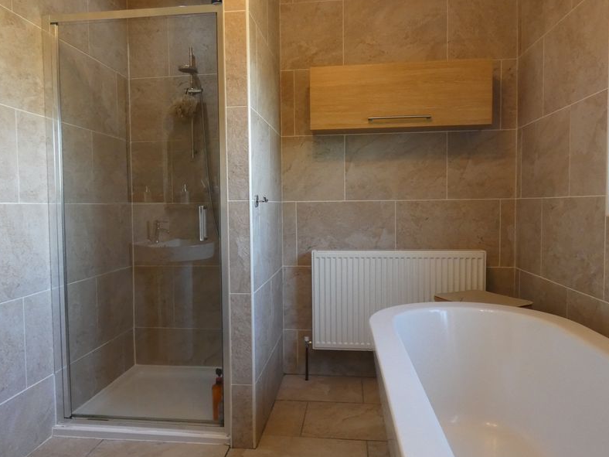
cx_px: 287
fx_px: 457
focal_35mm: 26
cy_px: 229
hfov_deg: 67.2
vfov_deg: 53.1
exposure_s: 1/60
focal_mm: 3.6
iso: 320
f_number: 2.8
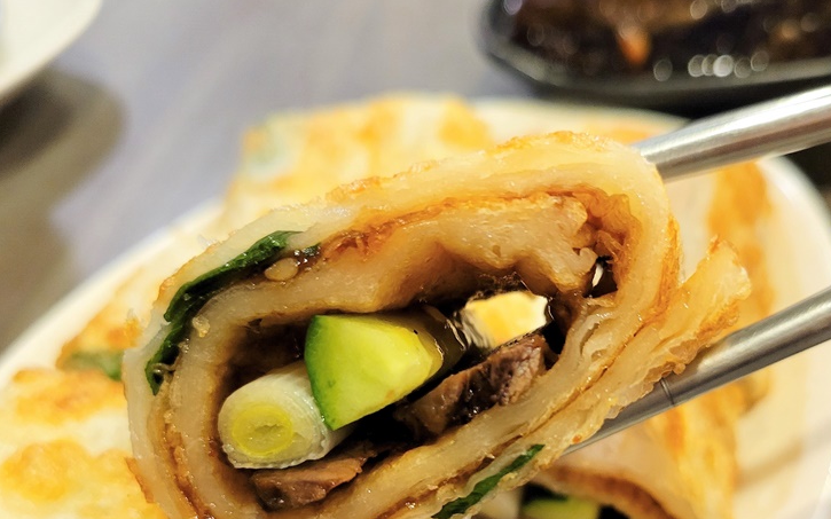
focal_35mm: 38
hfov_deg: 51.2
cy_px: 409
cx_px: 499
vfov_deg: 32.7
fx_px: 861
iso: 640
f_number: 1.8
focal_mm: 5.4
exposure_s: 1/40
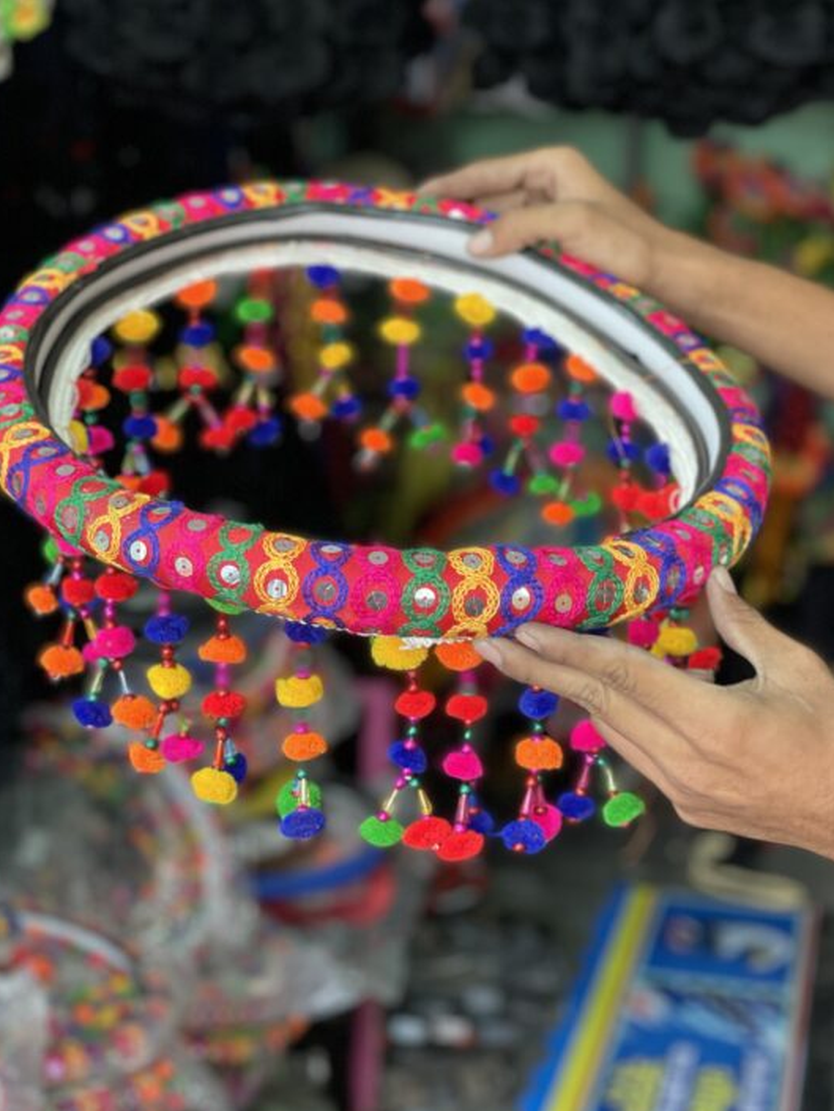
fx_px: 1895
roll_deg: -1.1
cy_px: 526
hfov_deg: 24.8
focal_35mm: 59
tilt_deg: -8.7
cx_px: 405
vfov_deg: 32.7
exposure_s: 1/33
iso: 125
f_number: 2
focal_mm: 6
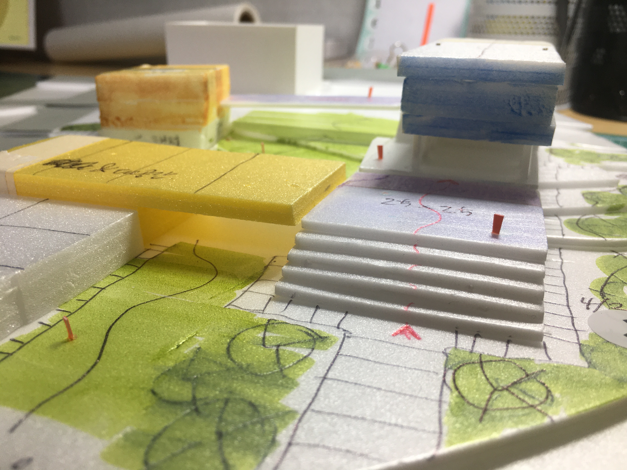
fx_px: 525
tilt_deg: -21.7
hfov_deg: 61.7
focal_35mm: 29
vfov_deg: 48.2
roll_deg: +0.2
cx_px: 314
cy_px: 235
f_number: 2.2
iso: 32
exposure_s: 1/60
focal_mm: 4.15
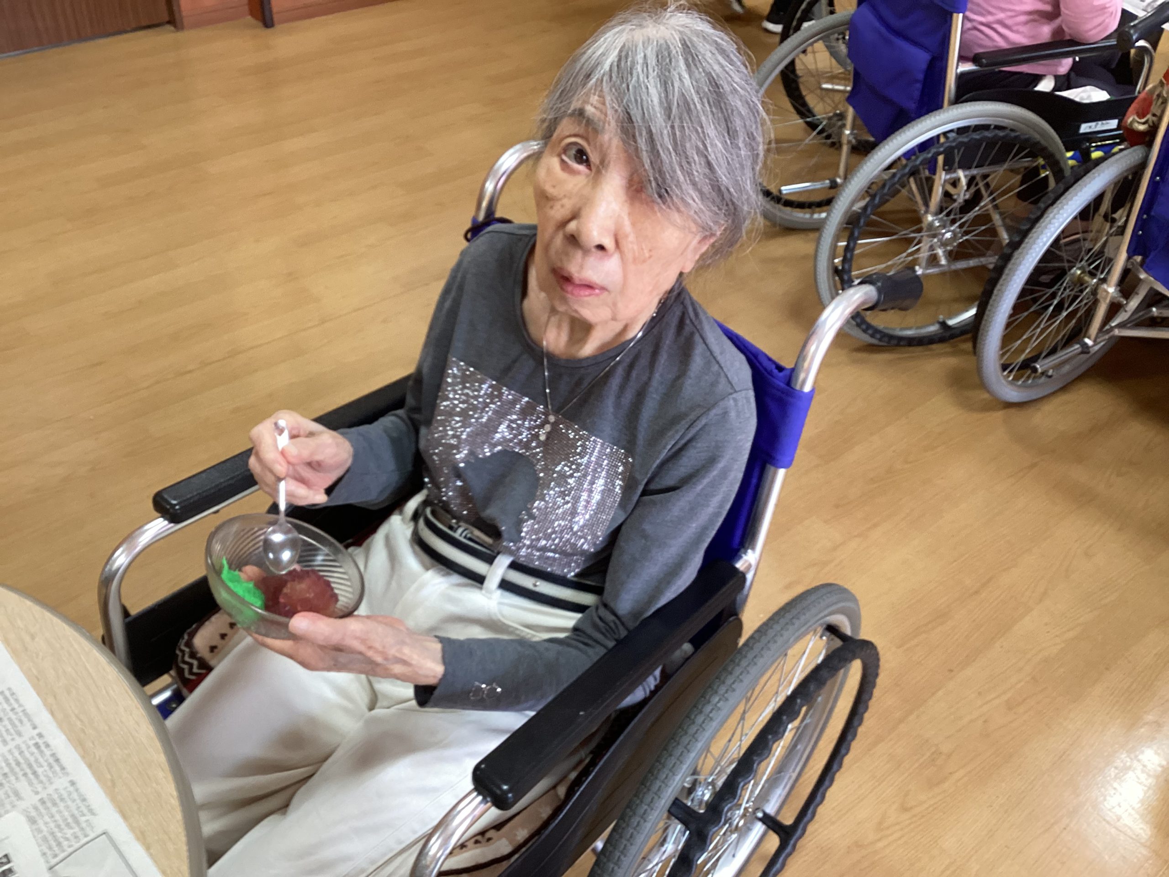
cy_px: 438
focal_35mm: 31
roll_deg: -2.9
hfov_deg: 58.4
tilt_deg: -40.9
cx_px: 584
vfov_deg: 45.4
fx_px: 1047
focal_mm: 3.3
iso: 100
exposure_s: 1/60
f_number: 2.4
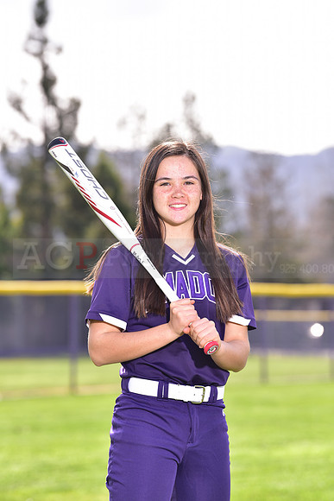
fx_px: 2295
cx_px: 167
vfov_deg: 12.4
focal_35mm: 165
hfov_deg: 8.3
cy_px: 250
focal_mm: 165
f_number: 5
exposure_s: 1/250
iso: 100
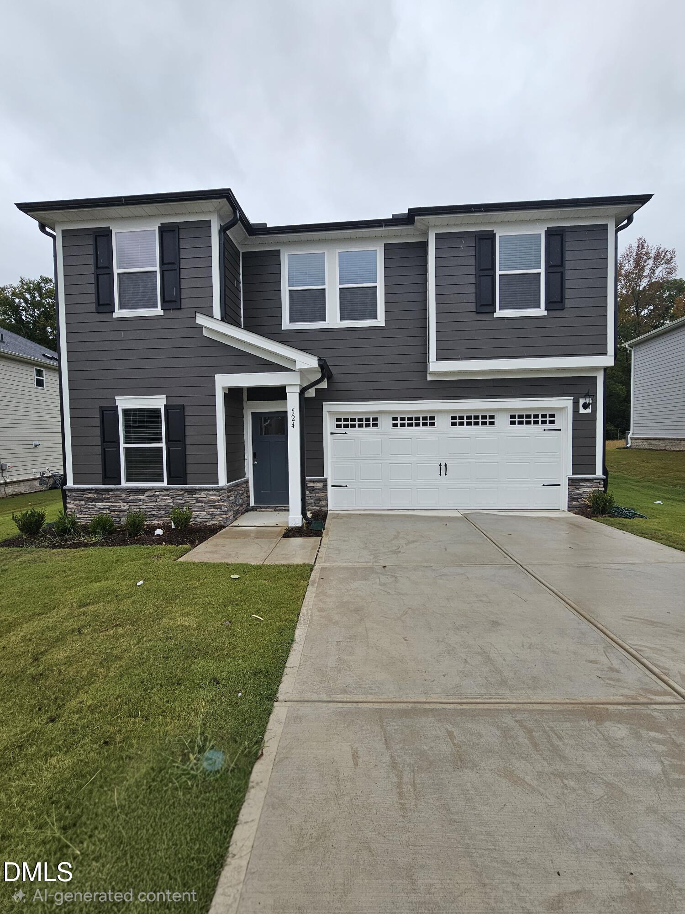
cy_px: 457
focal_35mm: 13
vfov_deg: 106.2
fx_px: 343
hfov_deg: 89.9
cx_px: 342
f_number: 2.2
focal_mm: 2.2
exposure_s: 1/667
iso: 50
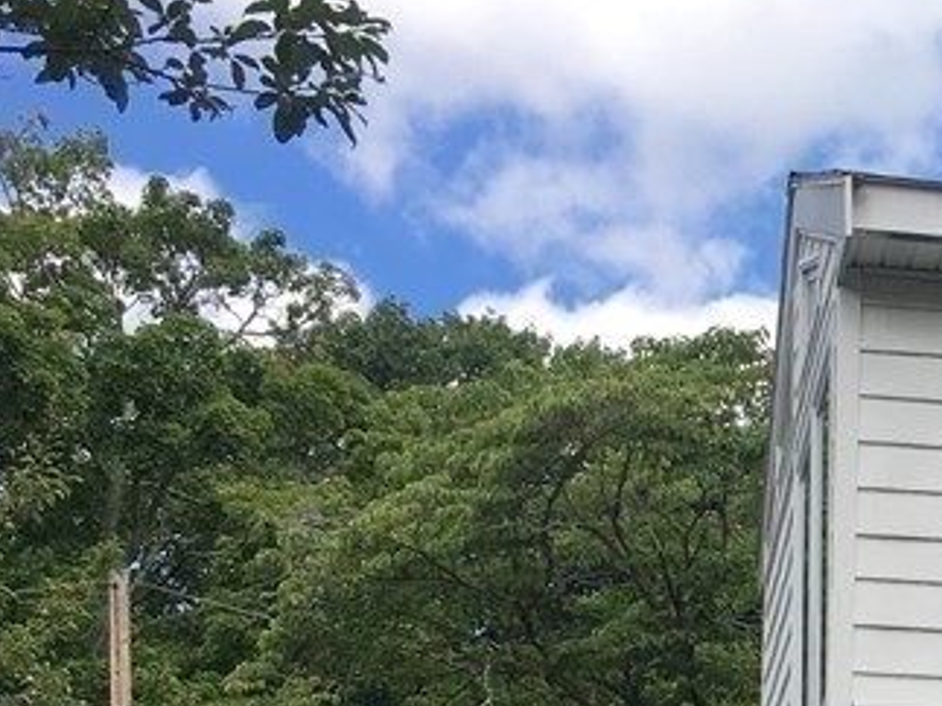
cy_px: 939
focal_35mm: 92
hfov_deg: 20.1
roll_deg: -0.1
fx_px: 2503
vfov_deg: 15.2
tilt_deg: +9.4
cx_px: 1102
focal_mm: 4.15
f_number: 2.2
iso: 25
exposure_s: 1/686
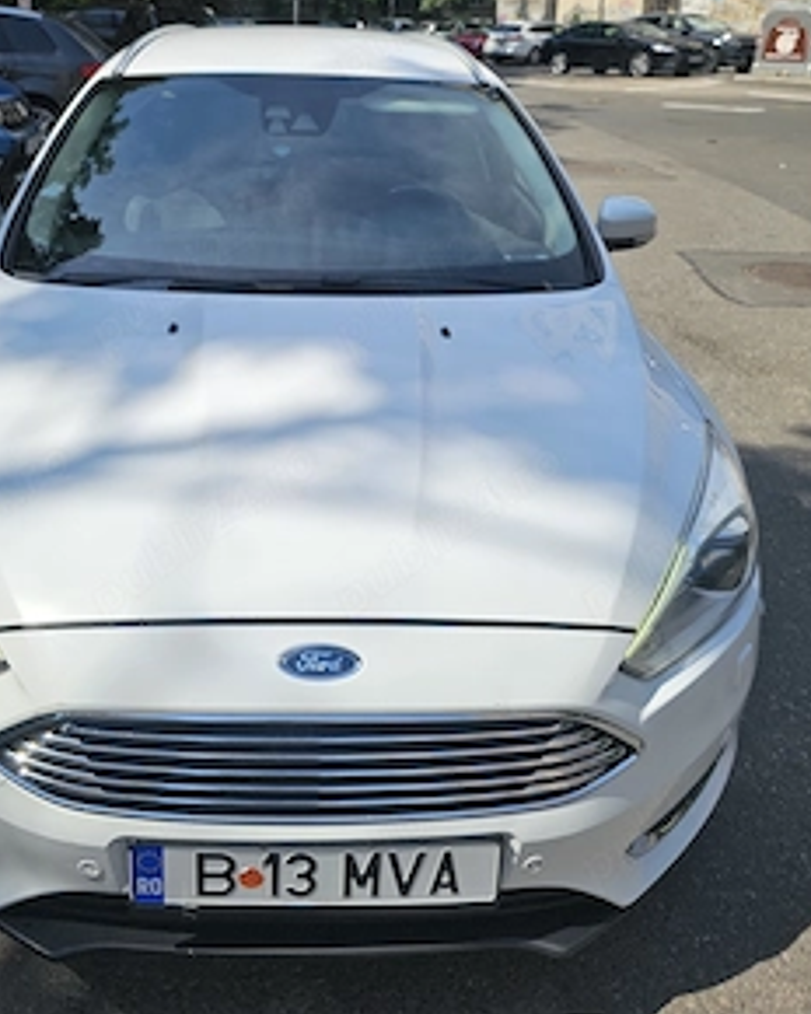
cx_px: 325
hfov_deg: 46.8
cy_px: 322
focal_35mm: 31
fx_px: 930
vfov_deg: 55.7
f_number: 1.7
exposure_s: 1/2000
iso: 20
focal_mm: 6.3
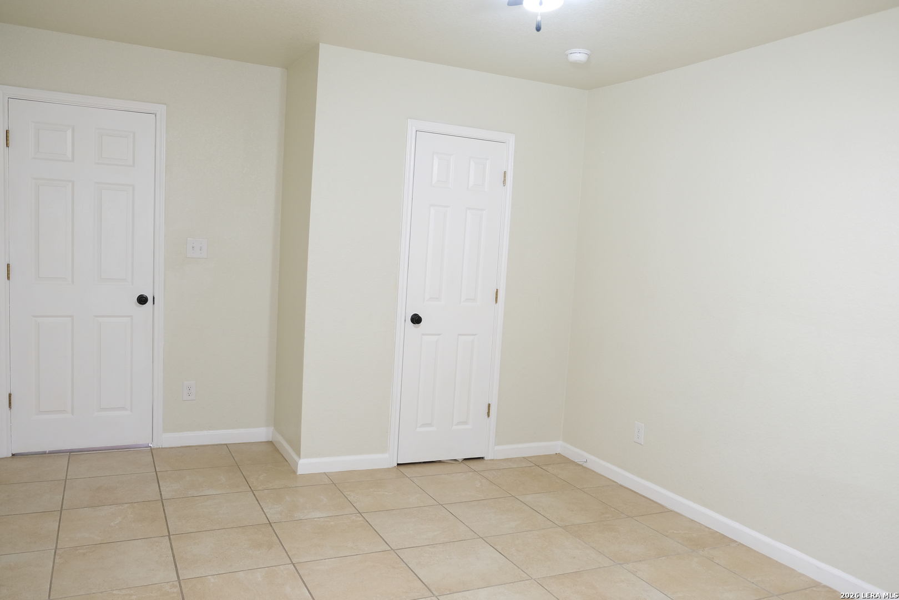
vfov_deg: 47.9
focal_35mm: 27
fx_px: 674
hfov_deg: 67.4
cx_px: 450
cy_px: 300
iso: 500
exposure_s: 1/60
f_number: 2.8
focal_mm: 18
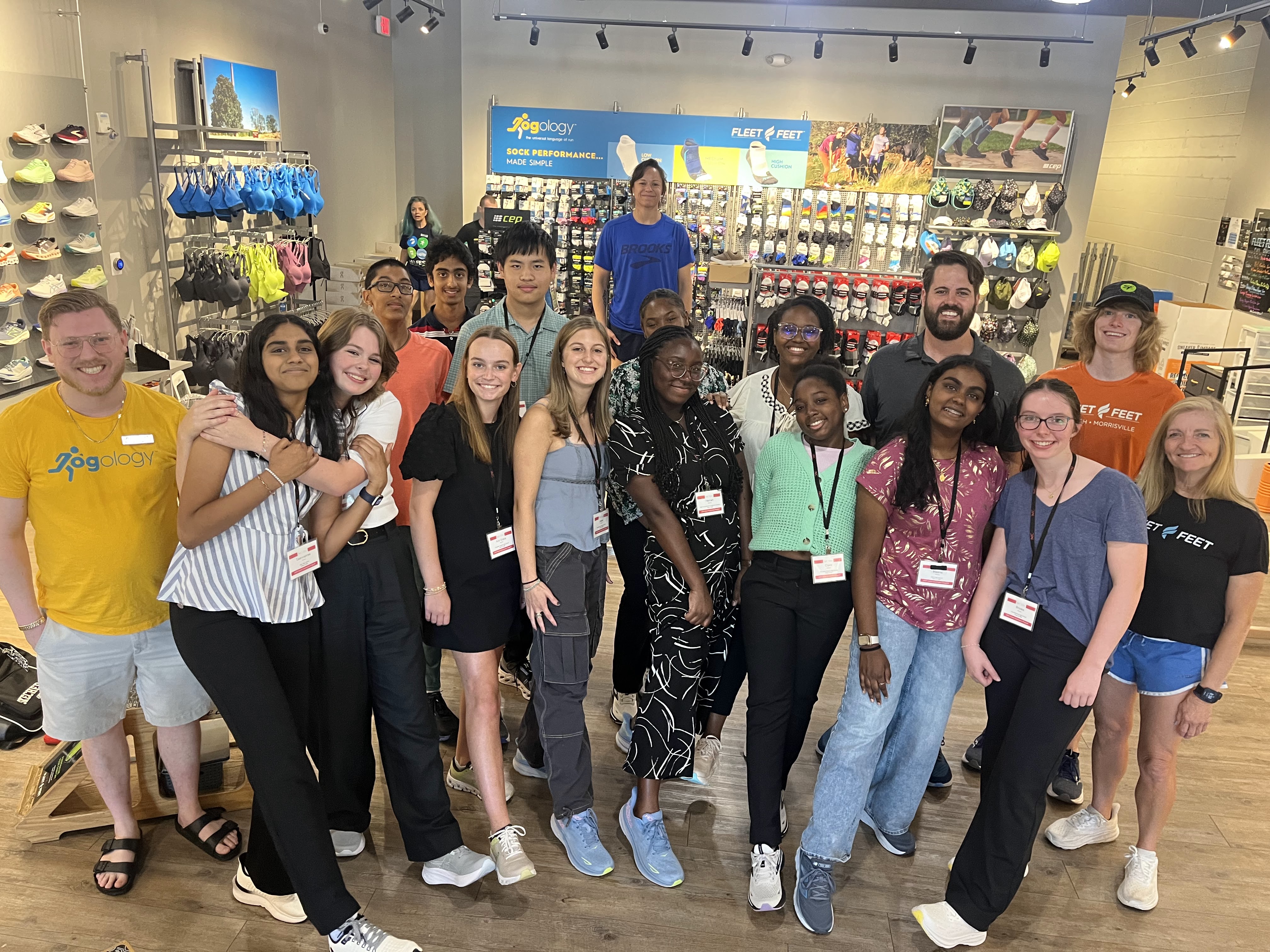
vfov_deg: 53.1
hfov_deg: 67.3
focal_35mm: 26
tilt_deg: -18.8
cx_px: 635
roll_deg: -3.4
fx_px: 954
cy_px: 476
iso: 320
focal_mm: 5.1
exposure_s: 1/60
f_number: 1.6
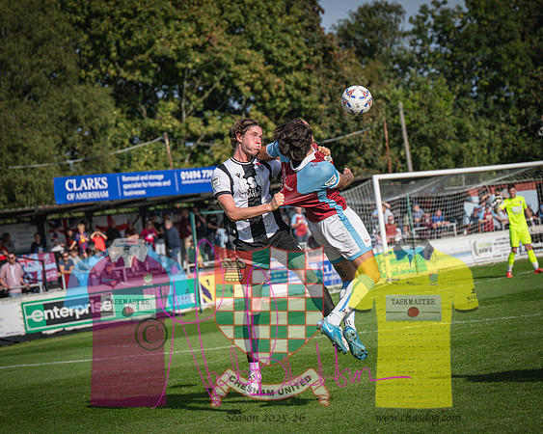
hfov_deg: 17.4
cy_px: 217
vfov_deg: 14.0
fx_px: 1773
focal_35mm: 110
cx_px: 272
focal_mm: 98
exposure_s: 1/4000
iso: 200
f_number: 4
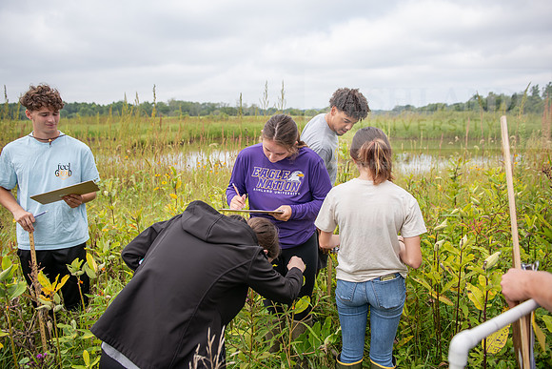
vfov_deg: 48.0
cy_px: 184
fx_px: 414
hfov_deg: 67.4
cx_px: 276
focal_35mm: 27
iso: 100
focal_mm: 27
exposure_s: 1/400
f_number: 3.5
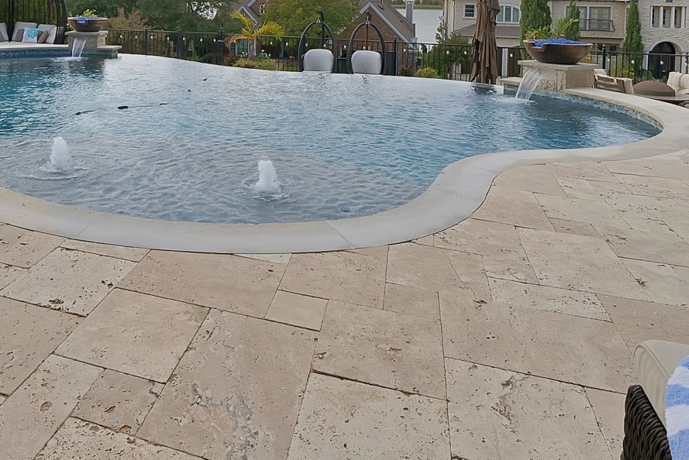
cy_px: 17
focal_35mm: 27
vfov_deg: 42.5
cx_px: 236
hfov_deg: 65.8
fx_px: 517
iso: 640
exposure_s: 1/320
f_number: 9
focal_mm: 12
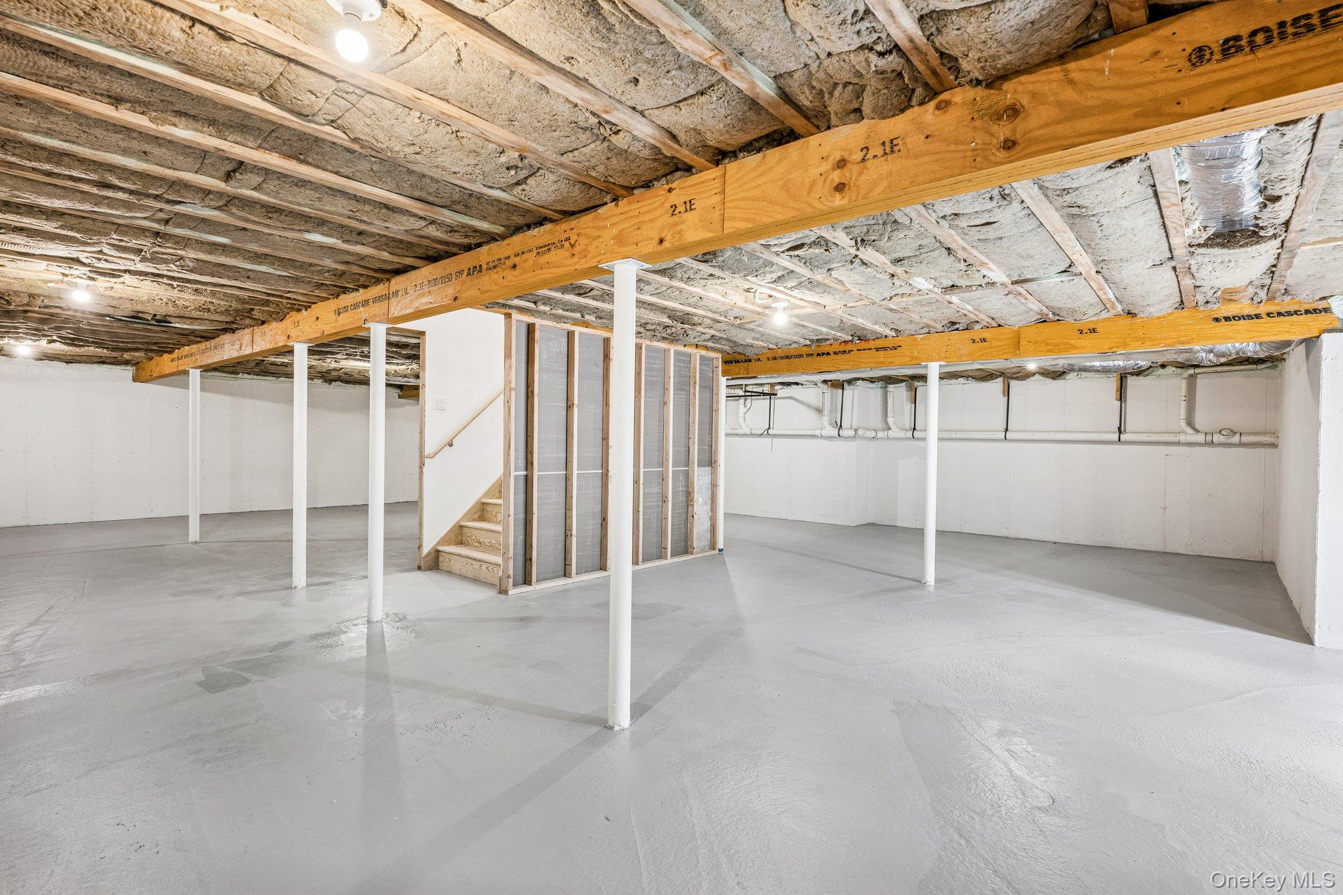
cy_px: 448
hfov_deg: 93.3
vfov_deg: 70.4
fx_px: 634
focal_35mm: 17
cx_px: 672
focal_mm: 17
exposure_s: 1/4
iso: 400
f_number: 9
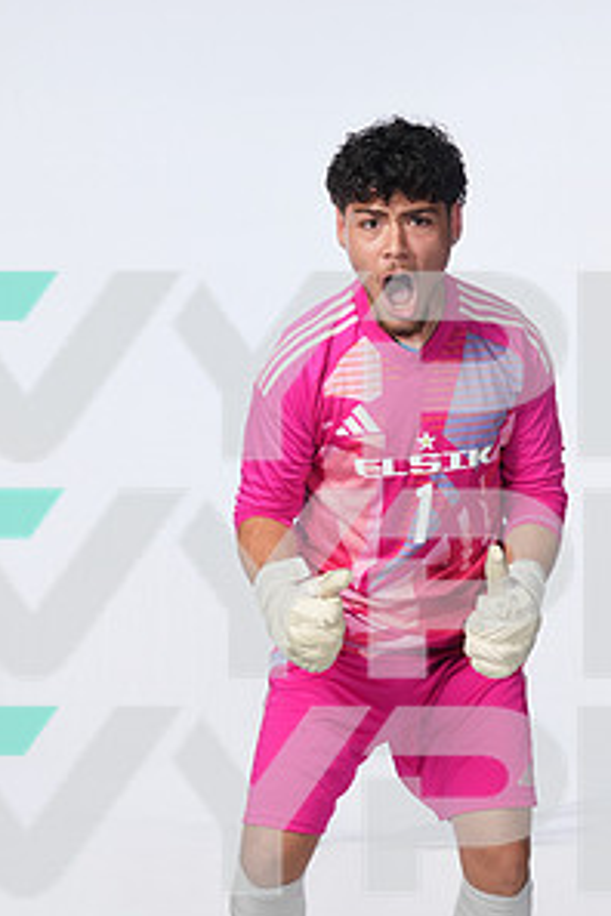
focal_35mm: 56
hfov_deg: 24.2
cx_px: 333
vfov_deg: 35.4
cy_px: 586
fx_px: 1426
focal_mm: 37
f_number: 8
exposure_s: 1/250
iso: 800
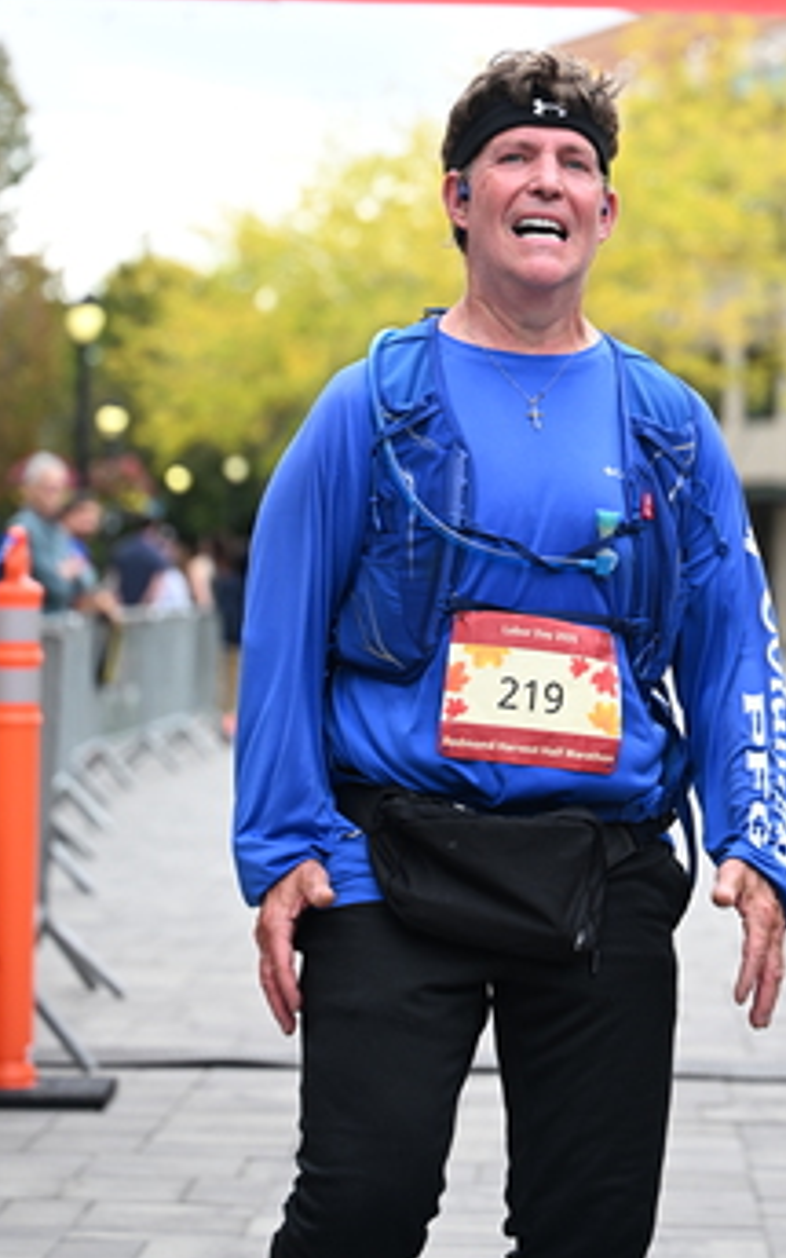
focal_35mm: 114
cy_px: 413
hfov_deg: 11.5
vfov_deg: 18.2
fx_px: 3907
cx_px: 565
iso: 640
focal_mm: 70
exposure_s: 1/2000
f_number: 2.8
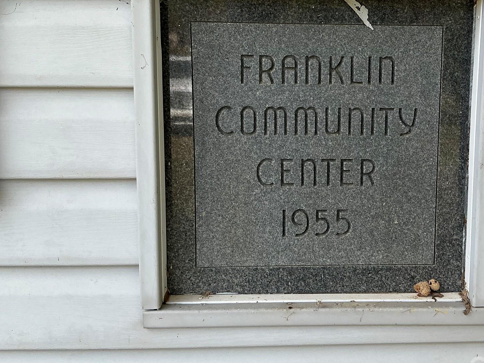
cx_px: 327
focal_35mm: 40
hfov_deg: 46.0
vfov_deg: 35.7
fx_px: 559
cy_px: 132
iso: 20
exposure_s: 1/193
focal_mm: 3
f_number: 1.8
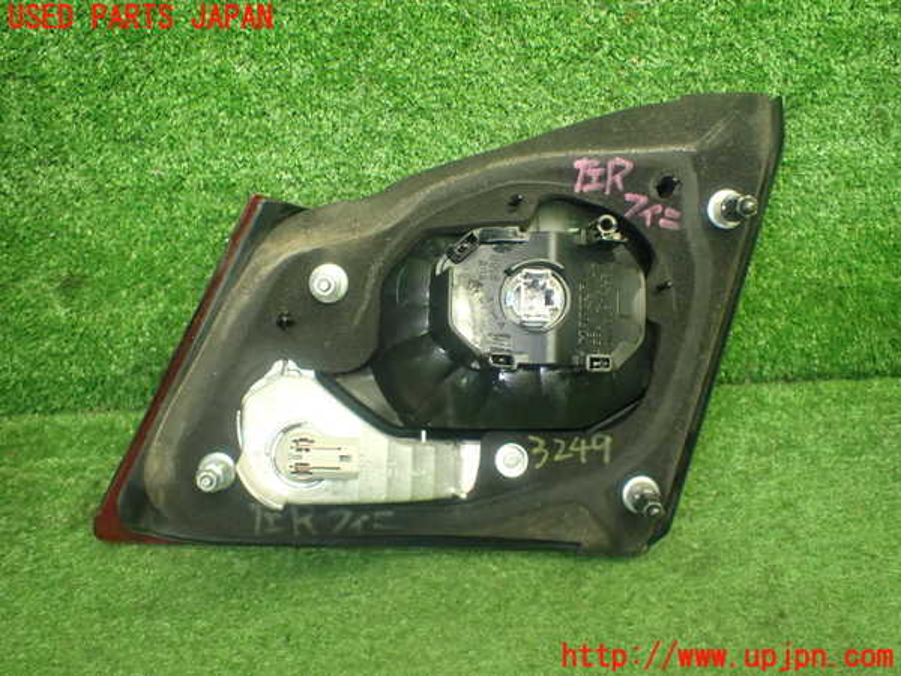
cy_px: 338
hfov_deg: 60.0
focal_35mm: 30
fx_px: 781
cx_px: 450
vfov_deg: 46.8
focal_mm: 5.4
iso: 800
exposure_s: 1/125
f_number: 2.3
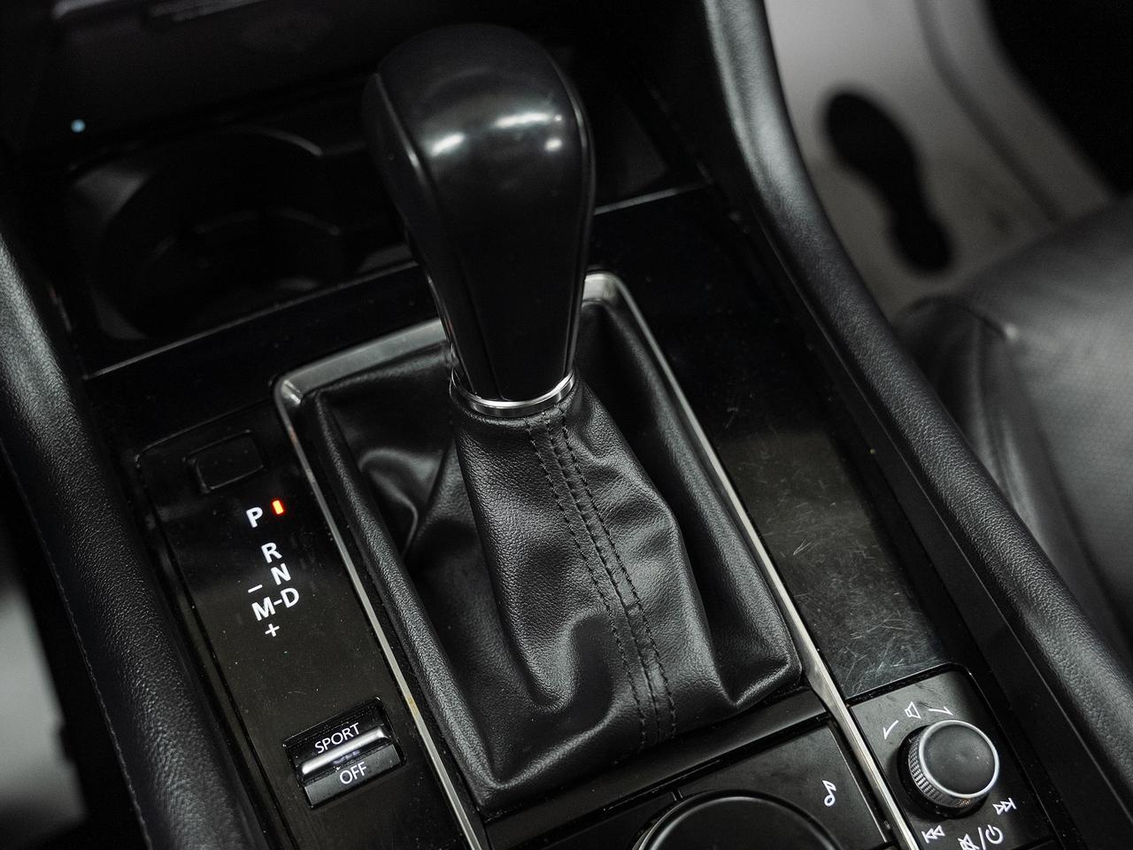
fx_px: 1203
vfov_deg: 38.9
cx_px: 524
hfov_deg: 50.4
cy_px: 438
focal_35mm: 37
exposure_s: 1/40
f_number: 3.5
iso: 1000
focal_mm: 29.7
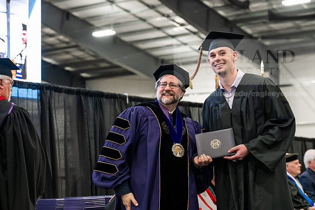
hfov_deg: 23.9
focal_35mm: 85
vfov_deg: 16.1
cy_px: 105
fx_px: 744
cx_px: 158
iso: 4000
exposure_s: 1/200
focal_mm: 85
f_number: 4.5
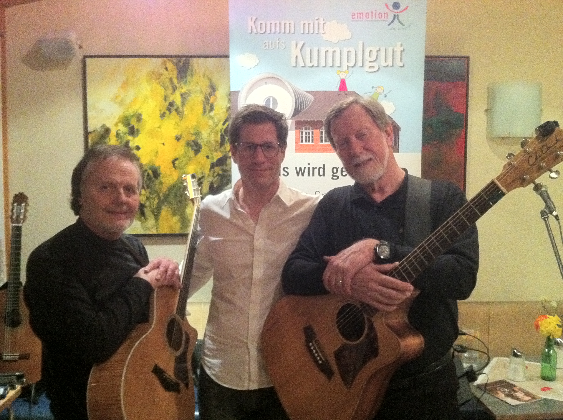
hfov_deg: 52.7
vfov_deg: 40.6
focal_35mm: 35
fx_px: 568
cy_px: 210
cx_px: 282
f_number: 2.8
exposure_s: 1/15
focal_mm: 3.85
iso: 1000
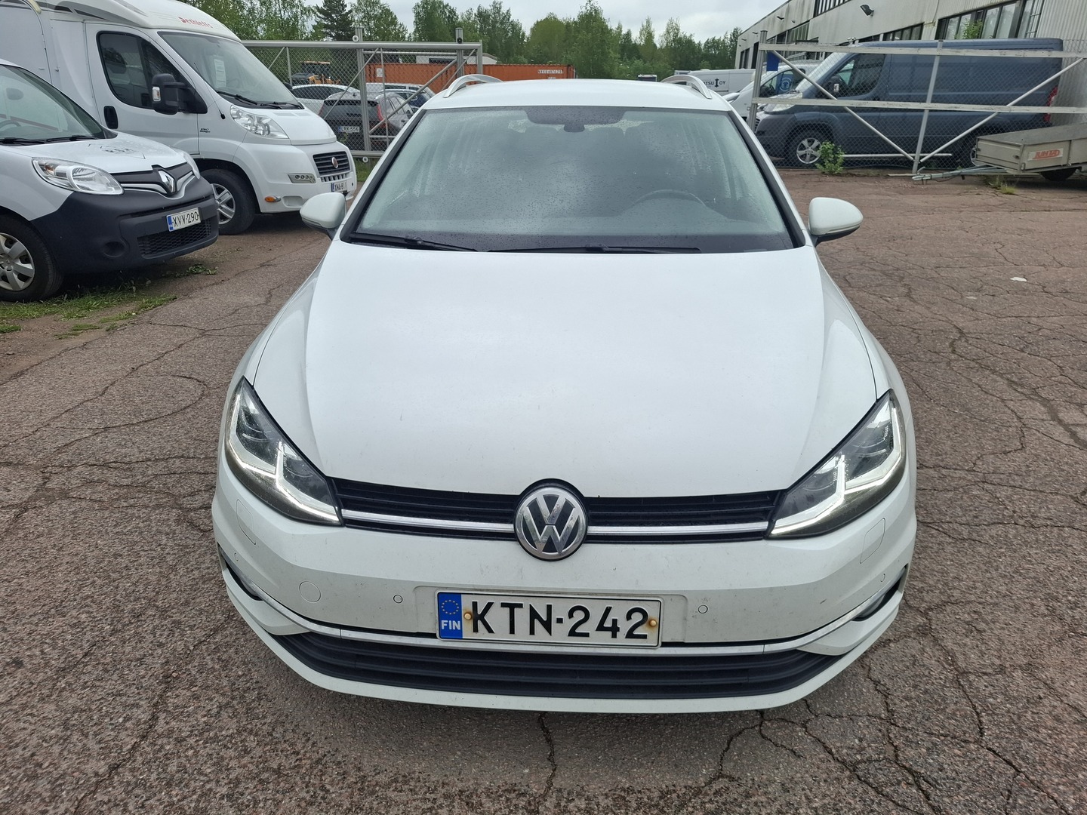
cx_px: 544
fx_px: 722
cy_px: 408
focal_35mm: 23
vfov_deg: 58.9
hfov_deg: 73.9
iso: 50
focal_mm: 5.54
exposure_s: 1/879
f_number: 1.8
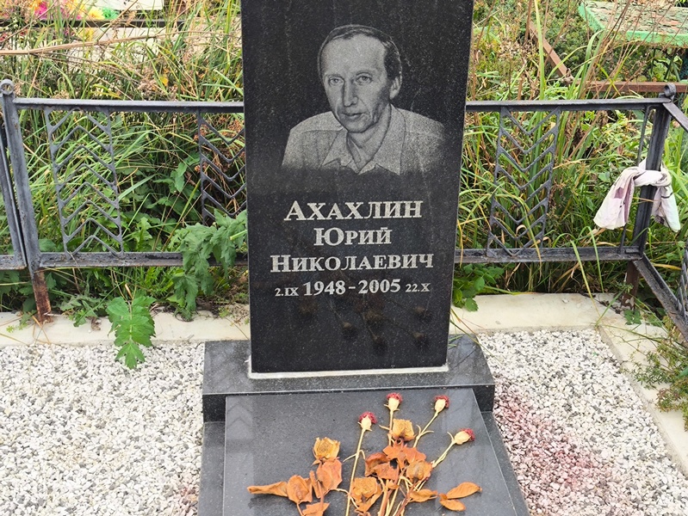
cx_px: 344
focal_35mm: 50
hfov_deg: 38.2
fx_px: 994
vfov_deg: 29.1
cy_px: 258
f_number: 1.7
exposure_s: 1/120
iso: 50
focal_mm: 4.71
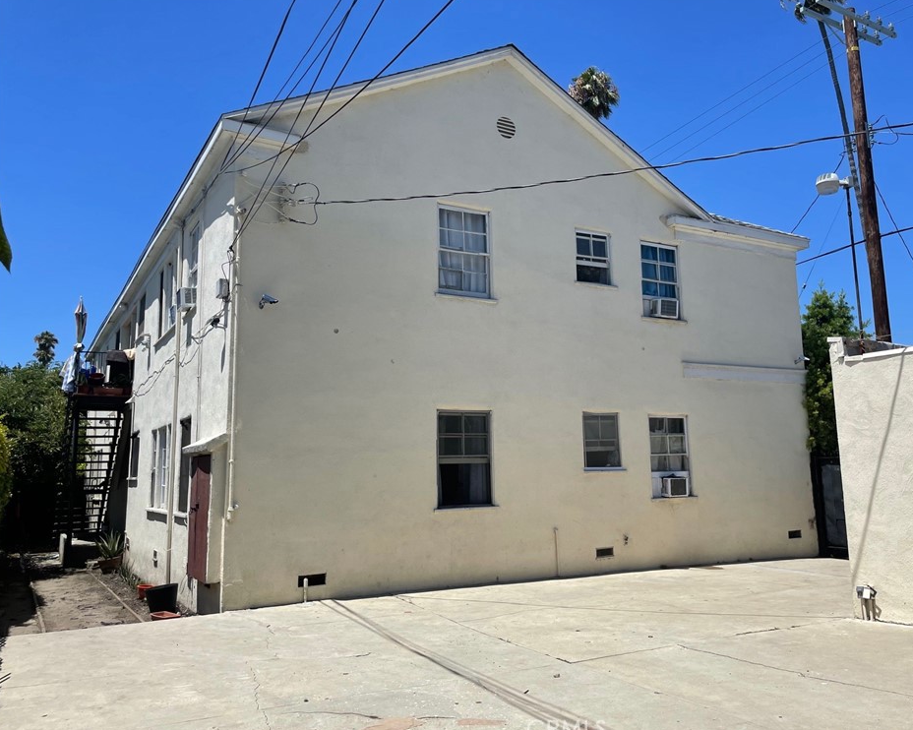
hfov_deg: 62.1
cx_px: 495
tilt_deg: +8.3
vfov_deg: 51.5
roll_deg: +1.2
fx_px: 756
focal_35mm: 28
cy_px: 365
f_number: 1.6
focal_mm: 4.2
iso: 32
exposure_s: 1/5051
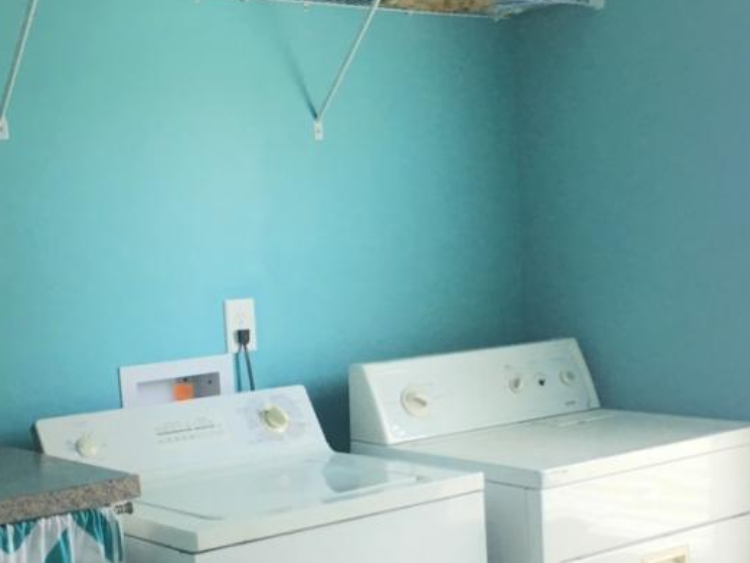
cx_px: 327
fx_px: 1235
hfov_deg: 33.7
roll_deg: +4.3
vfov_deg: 25.4
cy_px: 409
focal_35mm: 57
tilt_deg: -7.3
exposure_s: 1/30
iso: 64
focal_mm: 4.15
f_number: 2.2
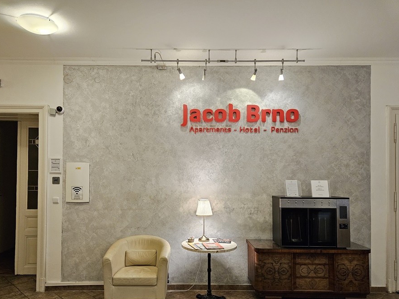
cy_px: 168
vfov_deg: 52.9
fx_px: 300
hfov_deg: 67.3
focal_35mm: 26
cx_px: 187
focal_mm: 5.4
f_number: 1.8
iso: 800
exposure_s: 1/100
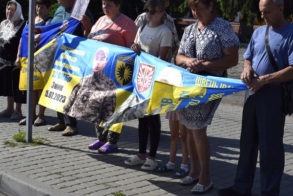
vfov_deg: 20.7
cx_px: 150
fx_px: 534
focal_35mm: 66
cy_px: 80
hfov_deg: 30.7
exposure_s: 1/500
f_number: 11
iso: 200
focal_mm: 35
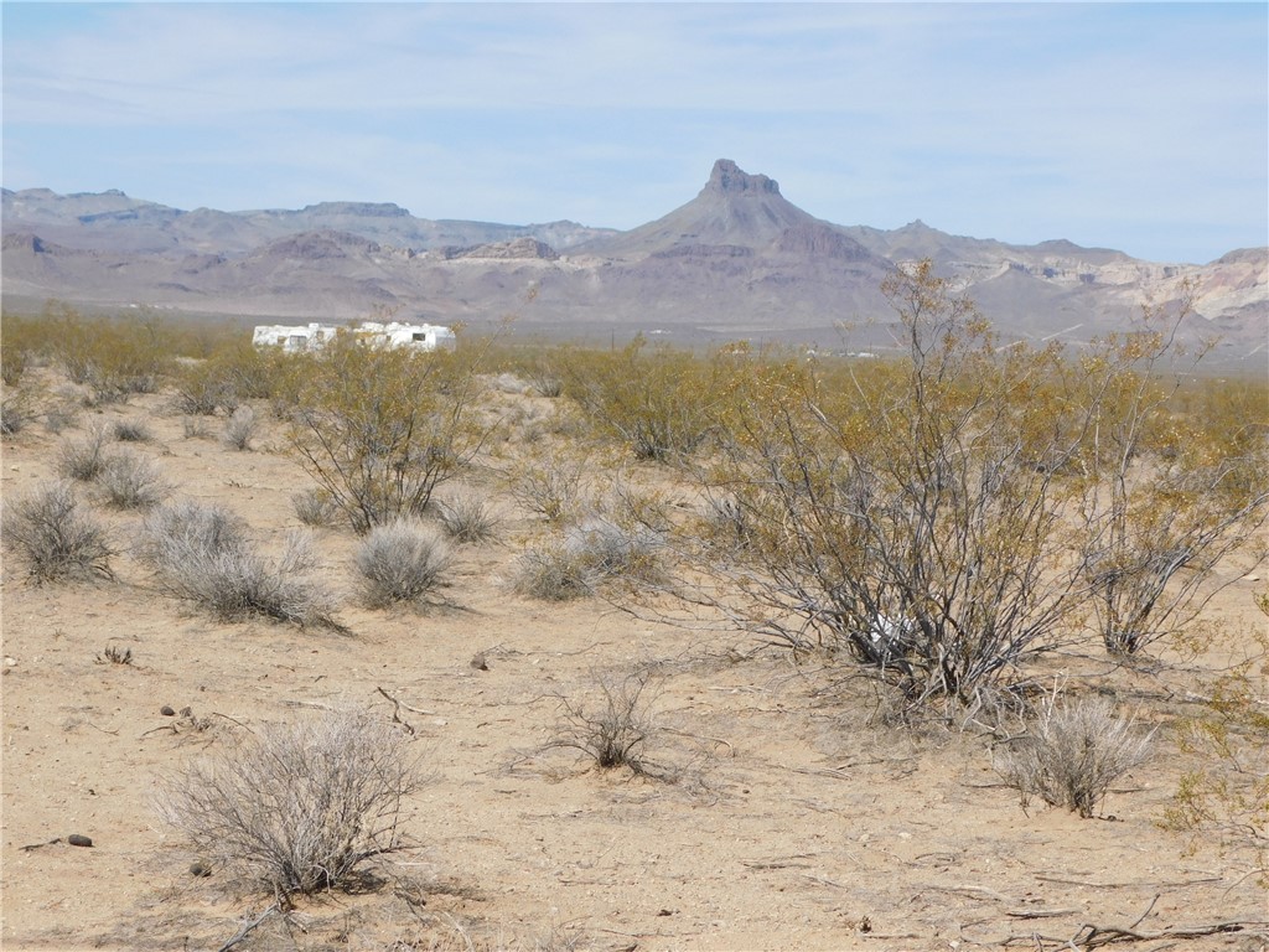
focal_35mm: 80
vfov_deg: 18.4
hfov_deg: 24.4
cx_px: 634
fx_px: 2933
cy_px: 476
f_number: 4.4
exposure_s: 1/1000
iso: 125
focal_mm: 14.2
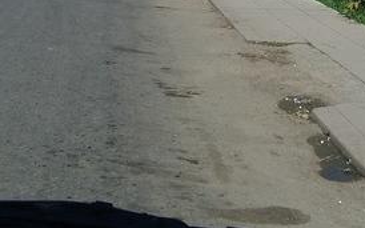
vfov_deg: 13.5
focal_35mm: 94
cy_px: -47
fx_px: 935
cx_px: 139
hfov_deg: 22.1
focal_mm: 7.9
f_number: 4
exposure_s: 1/1000
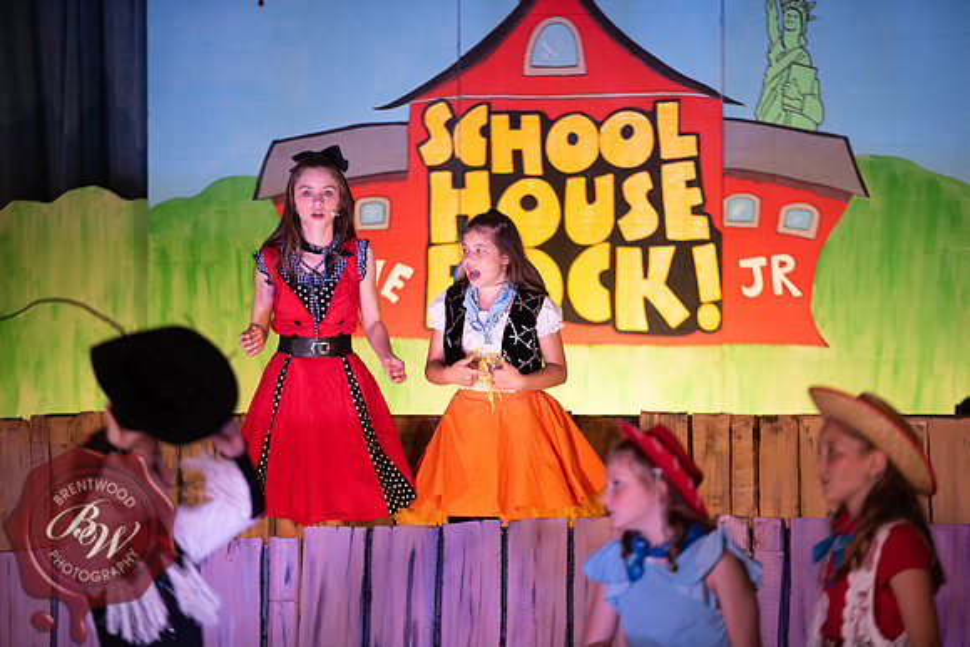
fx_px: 5390
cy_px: 324
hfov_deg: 10.3
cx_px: 485
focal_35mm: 200
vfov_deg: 6.9
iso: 500
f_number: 2.8
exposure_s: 1/250
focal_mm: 200
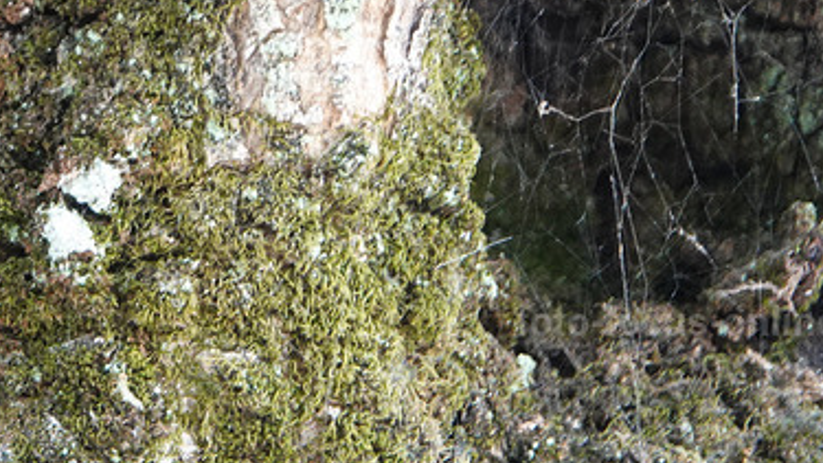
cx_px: 92
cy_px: 32
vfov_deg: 0.7
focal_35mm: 1716
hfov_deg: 1.3
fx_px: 37450
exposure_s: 1/60
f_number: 4
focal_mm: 220
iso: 800
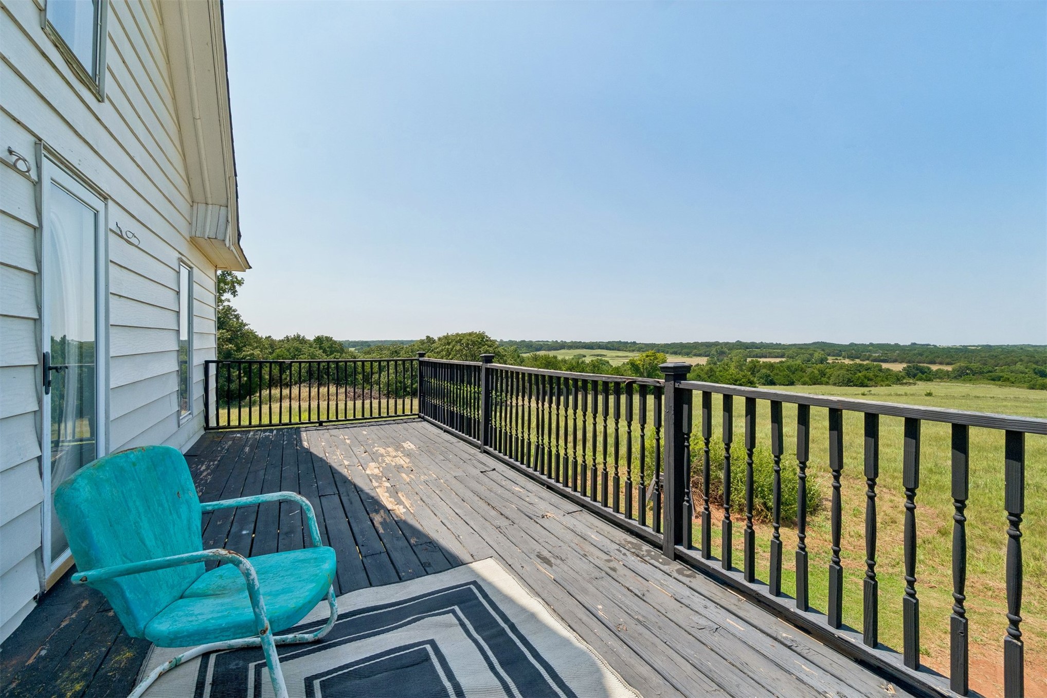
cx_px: 524
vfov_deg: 77.3
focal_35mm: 15
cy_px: 349
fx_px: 436
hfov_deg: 100.4
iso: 100
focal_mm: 10
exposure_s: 1/640
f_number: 9
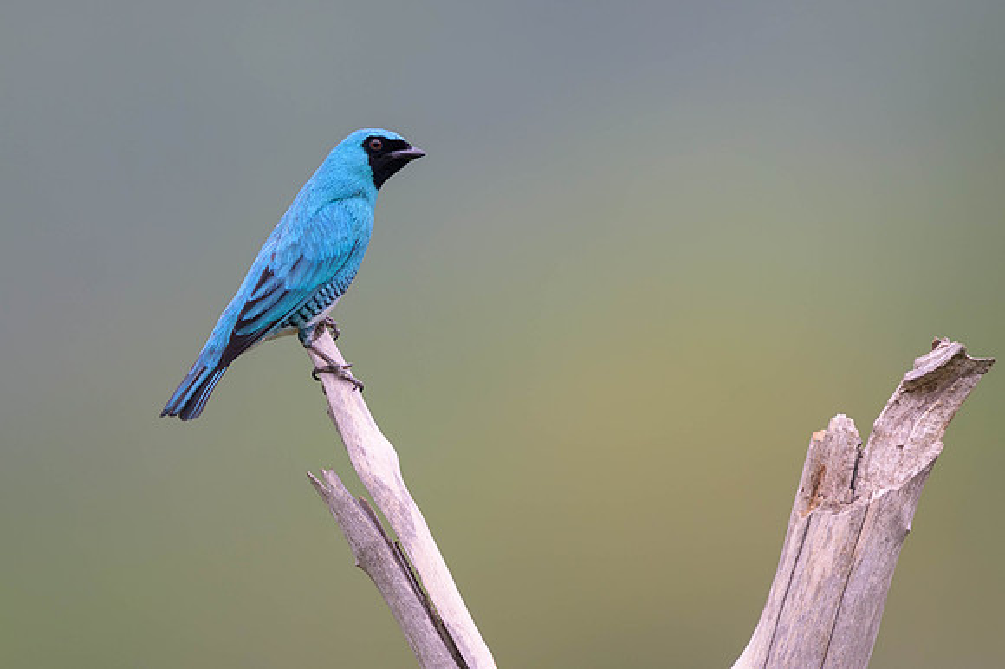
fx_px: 28921
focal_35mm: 1037
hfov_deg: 2.0
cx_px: 526
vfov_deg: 1.3
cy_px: 392
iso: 1000
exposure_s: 1/1000
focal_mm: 560
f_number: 4
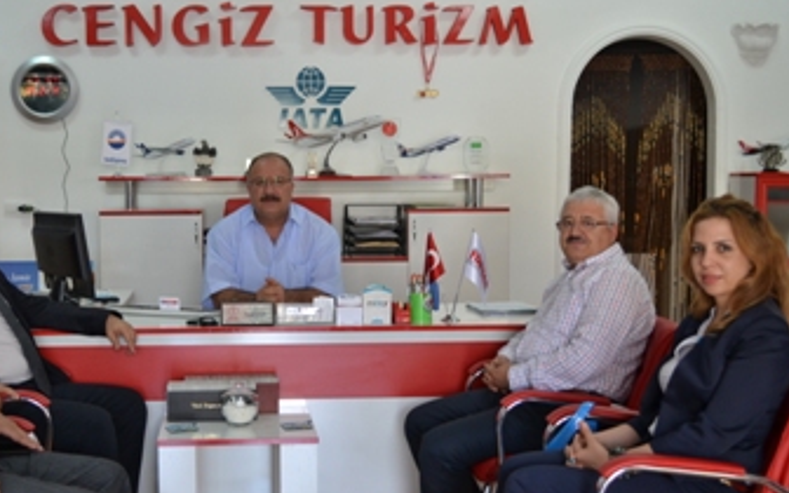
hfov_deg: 37.9
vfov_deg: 24.4
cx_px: 279
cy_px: 264
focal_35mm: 53
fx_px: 1140
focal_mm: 26
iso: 400
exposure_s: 1/50
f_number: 4.2
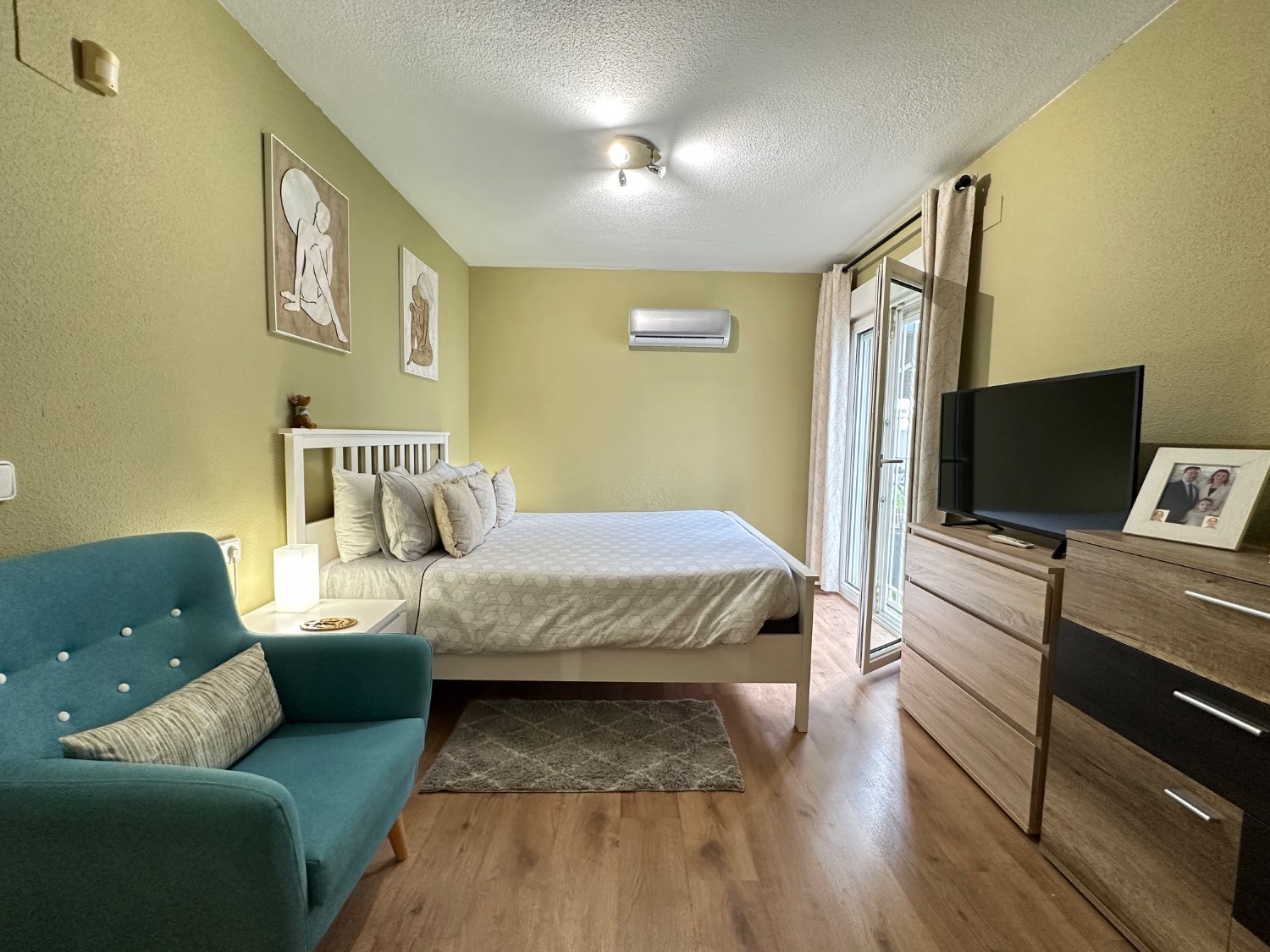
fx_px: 514
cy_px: 476
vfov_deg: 85.7
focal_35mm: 14
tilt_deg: -4.0
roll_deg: -0.9
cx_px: 635
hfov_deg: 102.1
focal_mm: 2.22
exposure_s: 1/100
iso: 320
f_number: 2.2
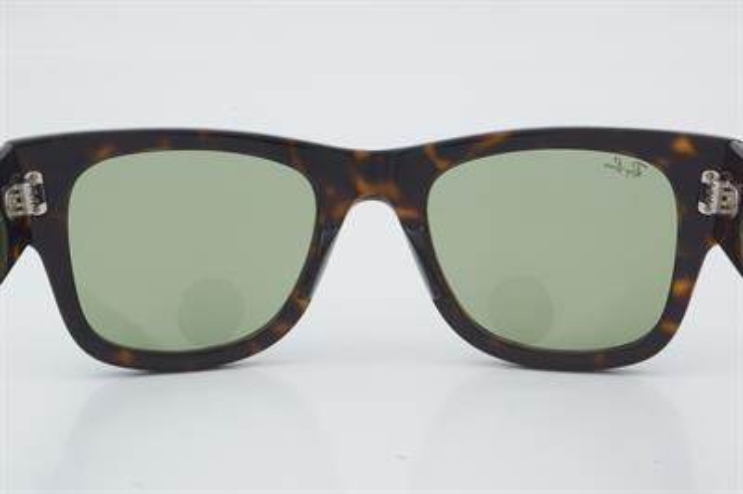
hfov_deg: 24.6
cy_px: 247
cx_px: 372
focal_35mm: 82
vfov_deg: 16.5
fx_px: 1701
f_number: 32
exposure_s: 1/3
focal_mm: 55
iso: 100
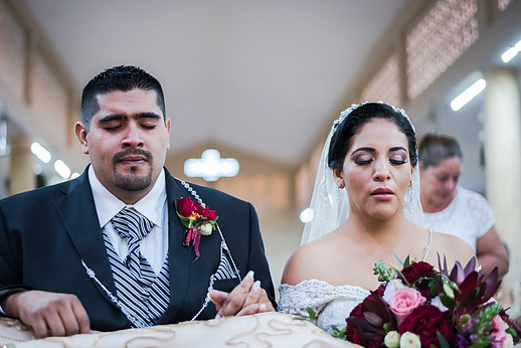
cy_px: 188
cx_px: 238
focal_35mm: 56
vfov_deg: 24.2
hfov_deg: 35.6
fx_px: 811
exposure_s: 1/160
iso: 1600
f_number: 1.8
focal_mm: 50
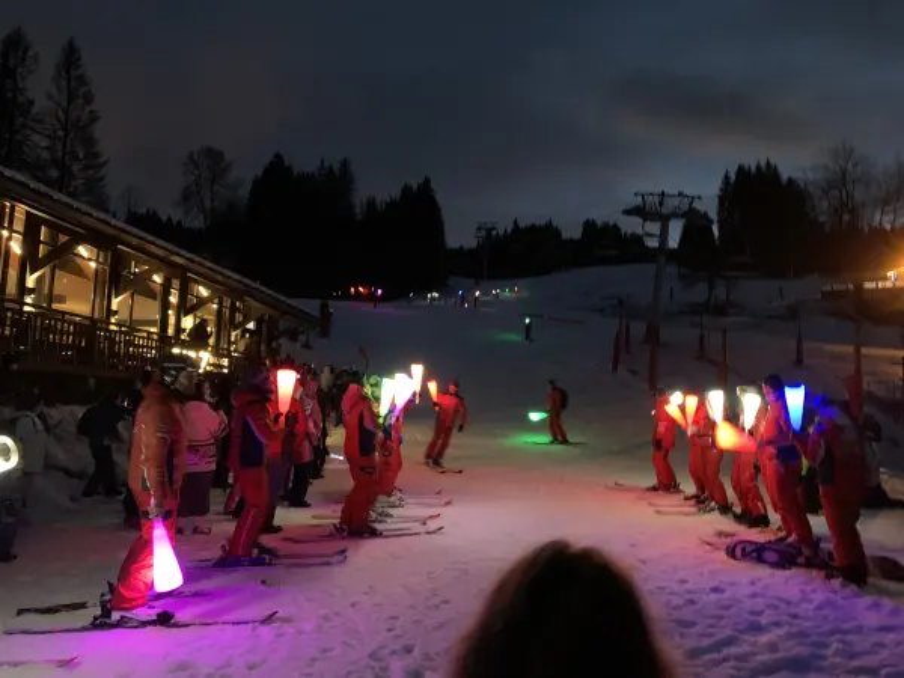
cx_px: 452
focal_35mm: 26
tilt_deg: +7.2
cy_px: 339
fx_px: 679
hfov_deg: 67.3
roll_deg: -2.3
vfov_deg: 53.1
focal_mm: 4.25
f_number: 1.8
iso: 800
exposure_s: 1/16
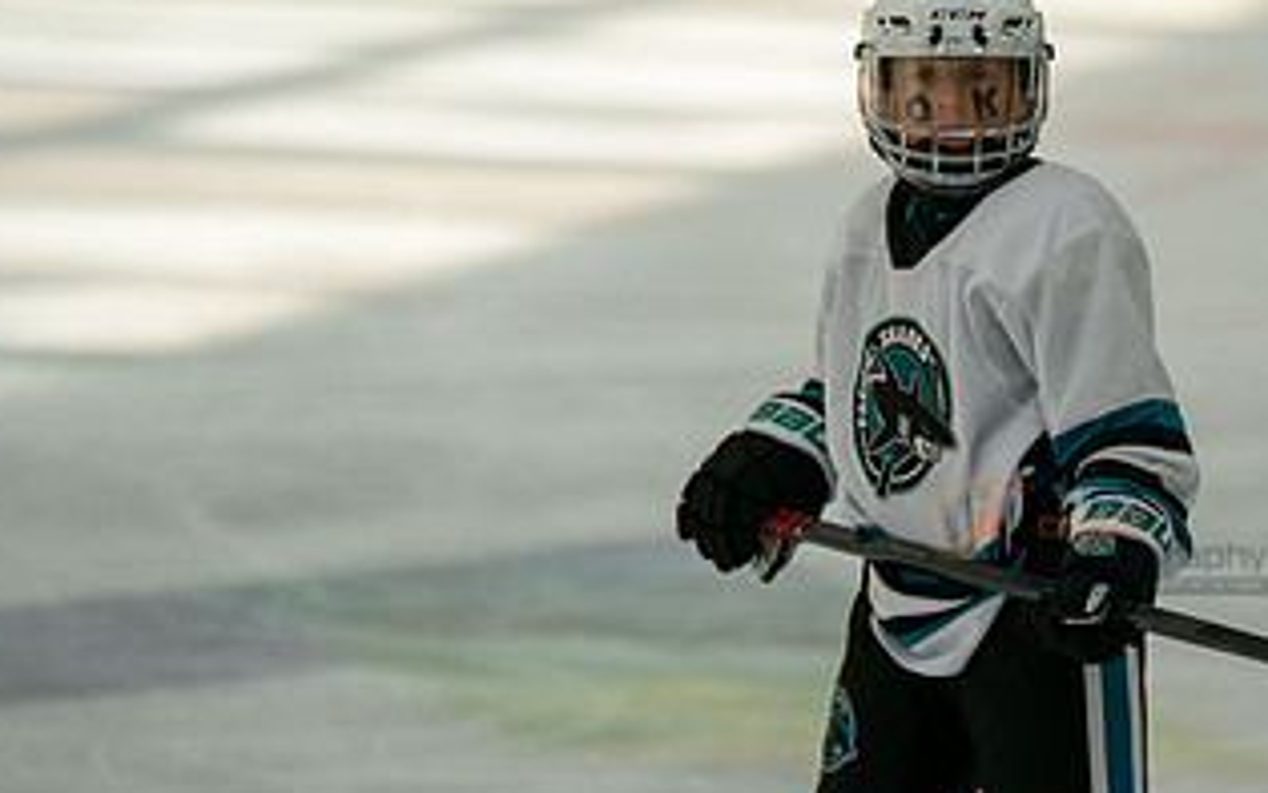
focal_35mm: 464
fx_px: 16037
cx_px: 1107
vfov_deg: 2.8
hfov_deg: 4.5
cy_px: 533
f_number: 3.2
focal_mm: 247
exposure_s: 1/6400
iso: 1600
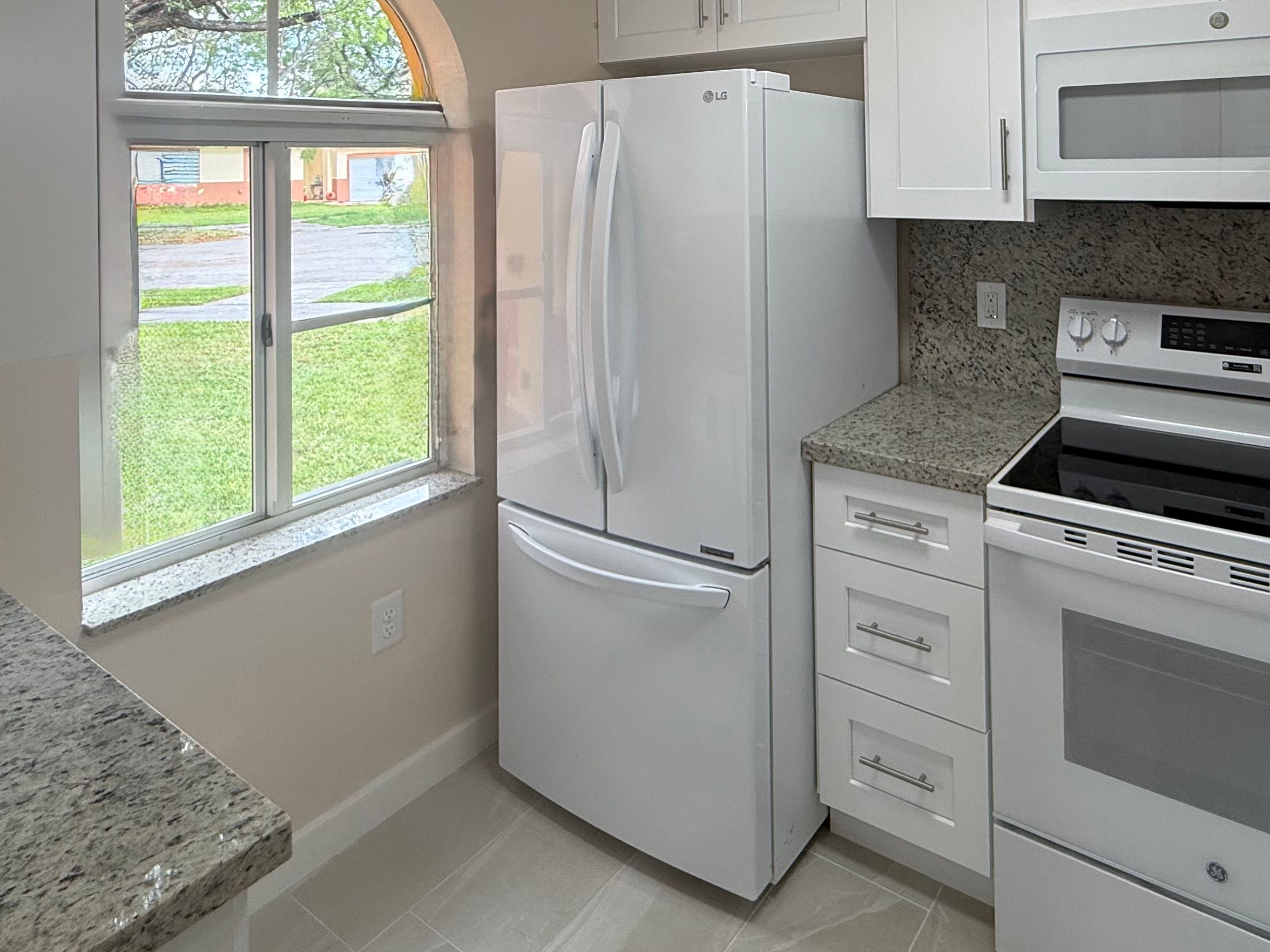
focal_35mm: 24
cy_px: 158
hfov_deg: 71.2
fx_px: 881
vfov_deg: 52.2
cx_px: 731
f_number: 2.2
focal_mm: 2.22
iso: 80
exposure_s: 1/120
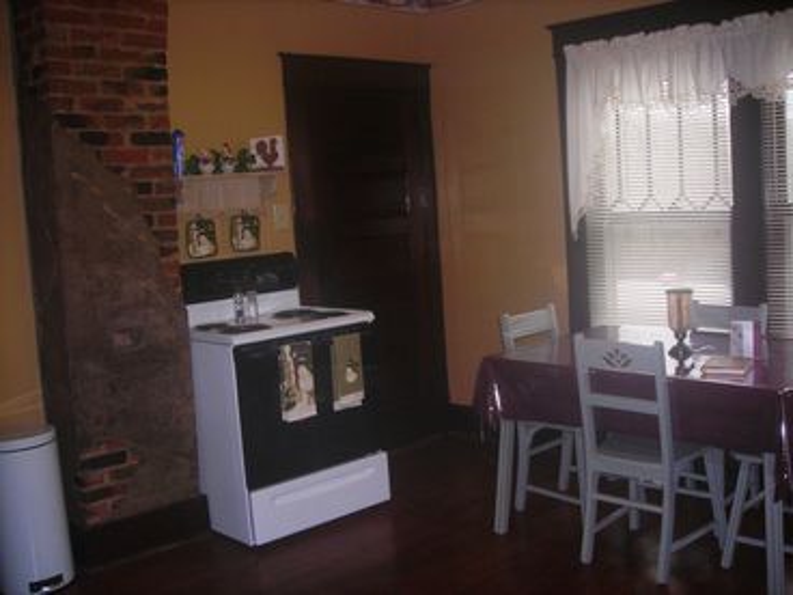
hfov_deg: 49.0
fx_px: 871
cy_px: 298
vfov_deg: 37.7
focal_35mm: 38
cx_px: 396
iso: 115
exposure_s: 1/60.1
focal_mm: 6.3
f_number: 3.2
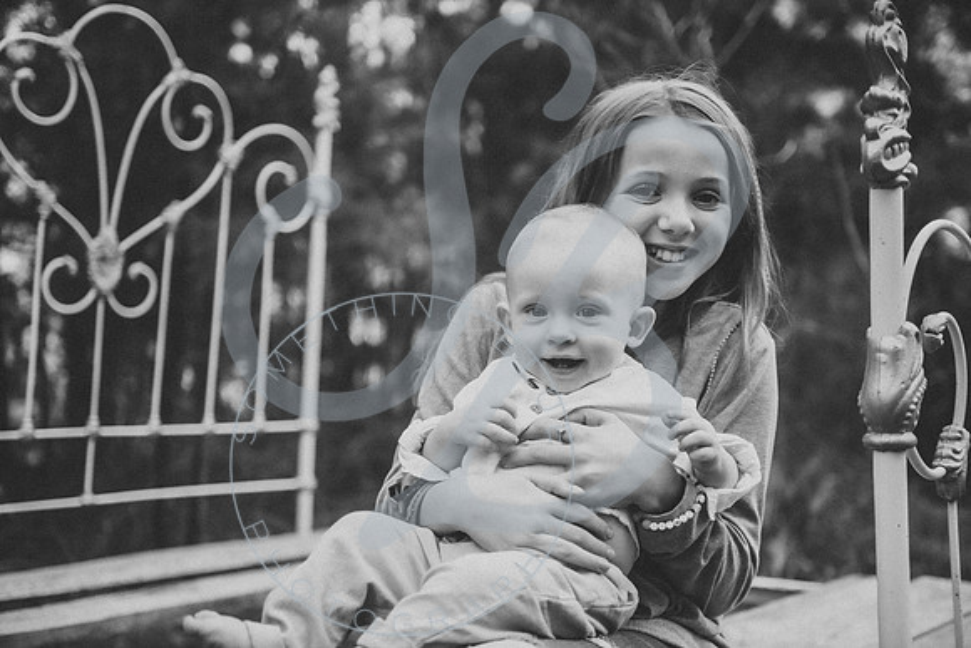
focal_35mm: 50
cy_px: 324
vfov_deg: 27.0
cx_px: 486
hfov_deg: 39.6
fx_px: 1349
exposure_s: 1/250
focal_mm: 50
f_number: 2.8
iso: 250
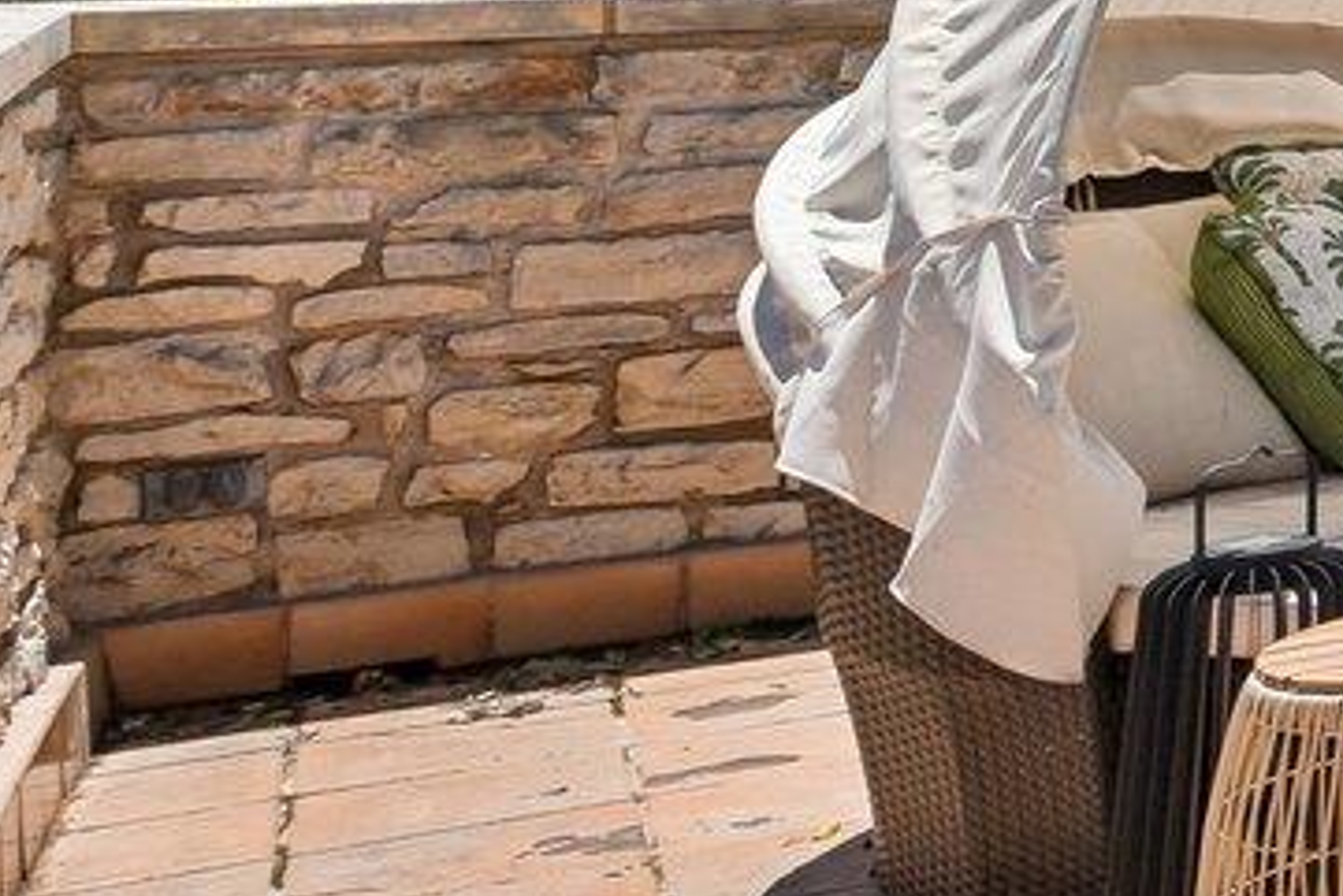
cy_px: -225
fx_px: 3172
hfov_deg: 13.4
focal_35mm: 85
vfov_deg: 15.4
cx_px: 3542
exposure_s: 1/500
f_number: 8
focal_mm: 15
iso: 100
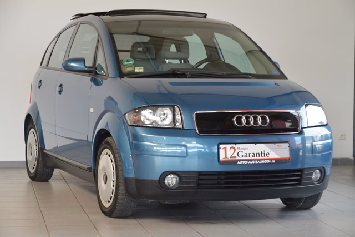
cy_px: 118
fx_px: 976
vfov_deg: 13.8
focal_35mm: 99
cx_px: 178
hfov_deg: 20.6
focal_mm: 66
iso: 500
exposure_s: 1/60
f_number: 5.3
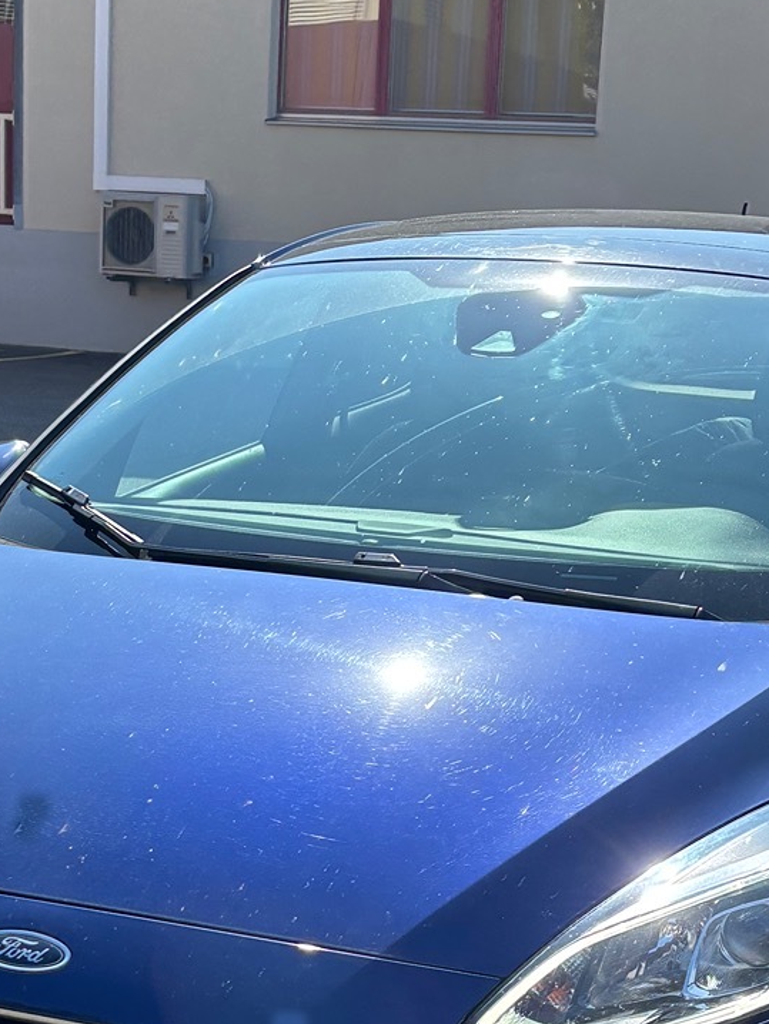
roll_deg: -3.4
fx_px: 2161
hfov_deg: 20.2
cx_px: 307
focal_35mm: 73
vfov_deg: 26.0
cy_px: 874
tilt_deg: -16.4
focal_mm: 5.96
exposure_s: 1/1543
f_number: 1.6
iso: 50
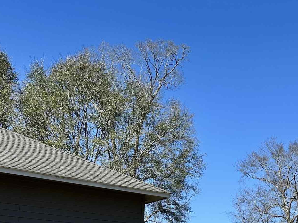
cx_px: 234
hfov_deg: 31.4
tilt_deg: +13.3
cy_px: 193
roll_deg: +0.0
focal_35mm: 60
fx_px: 517
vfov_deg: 23.9
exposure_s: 1/3717
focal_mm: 6.86
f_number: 1.78
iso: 80
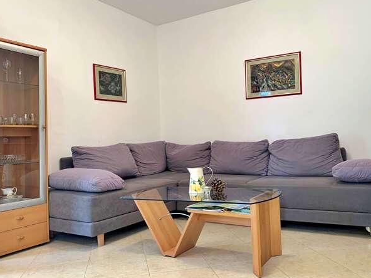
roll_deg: +2.2
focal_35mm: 30
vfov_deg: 46.8
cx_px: 201
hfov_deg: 59.9
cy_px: 135
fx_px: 322
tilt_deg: +1.9
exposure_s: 1/50
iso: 100
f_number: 1.8
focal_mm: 4.25
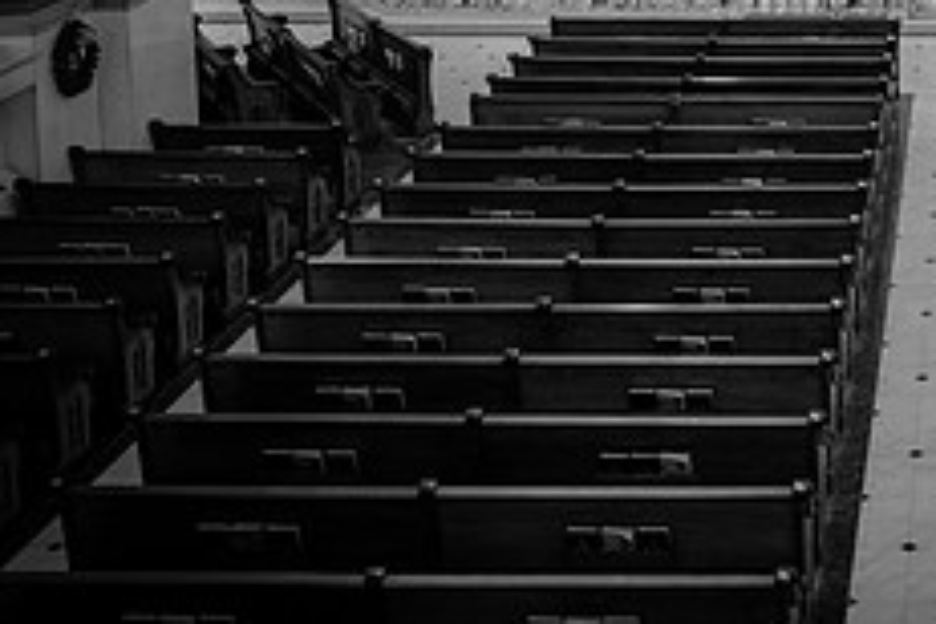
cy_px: -125
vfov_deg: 17.6
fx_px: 1924
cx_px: 948
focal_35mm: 74
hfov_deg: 25.9
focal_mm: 28
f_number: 2.8
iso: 2500
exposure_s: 1/160
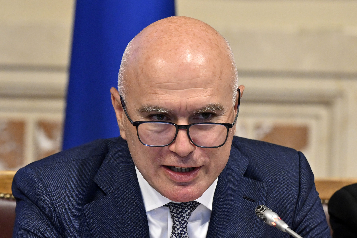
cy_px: 119
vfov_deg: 4.6
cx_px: 178
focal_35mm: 300
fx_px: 2975
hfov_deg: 6.9
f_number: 4
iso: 2500
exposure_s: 1/250
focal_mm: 200
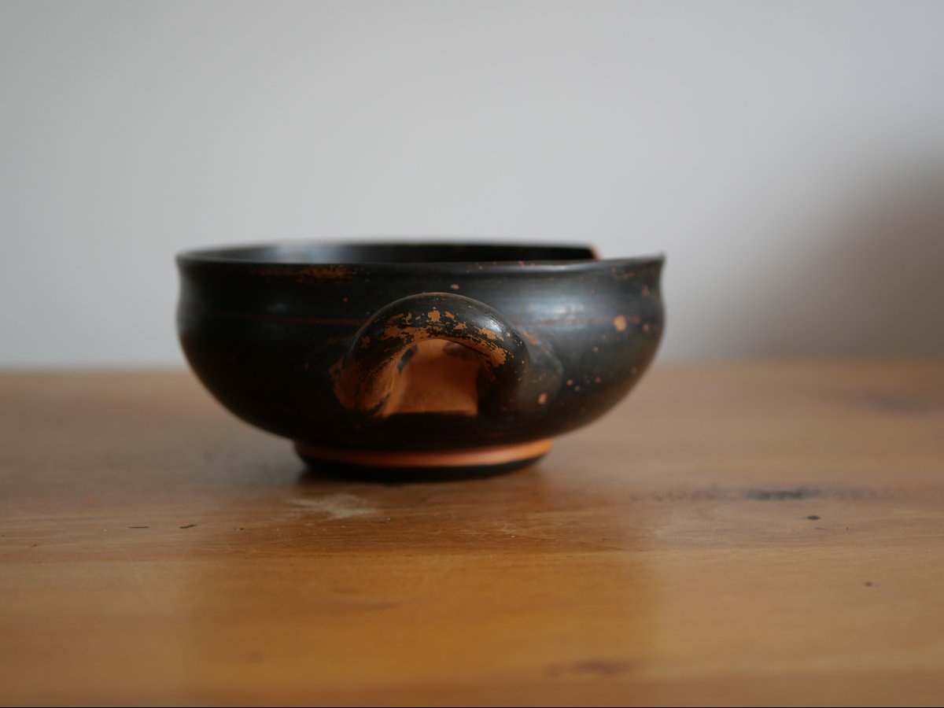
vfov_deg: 24.4
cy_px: 354
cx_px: 472
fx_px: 1636
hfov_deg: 32.2
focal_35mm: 60
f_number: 2.8
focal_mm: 30
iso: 250
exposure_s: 1/60
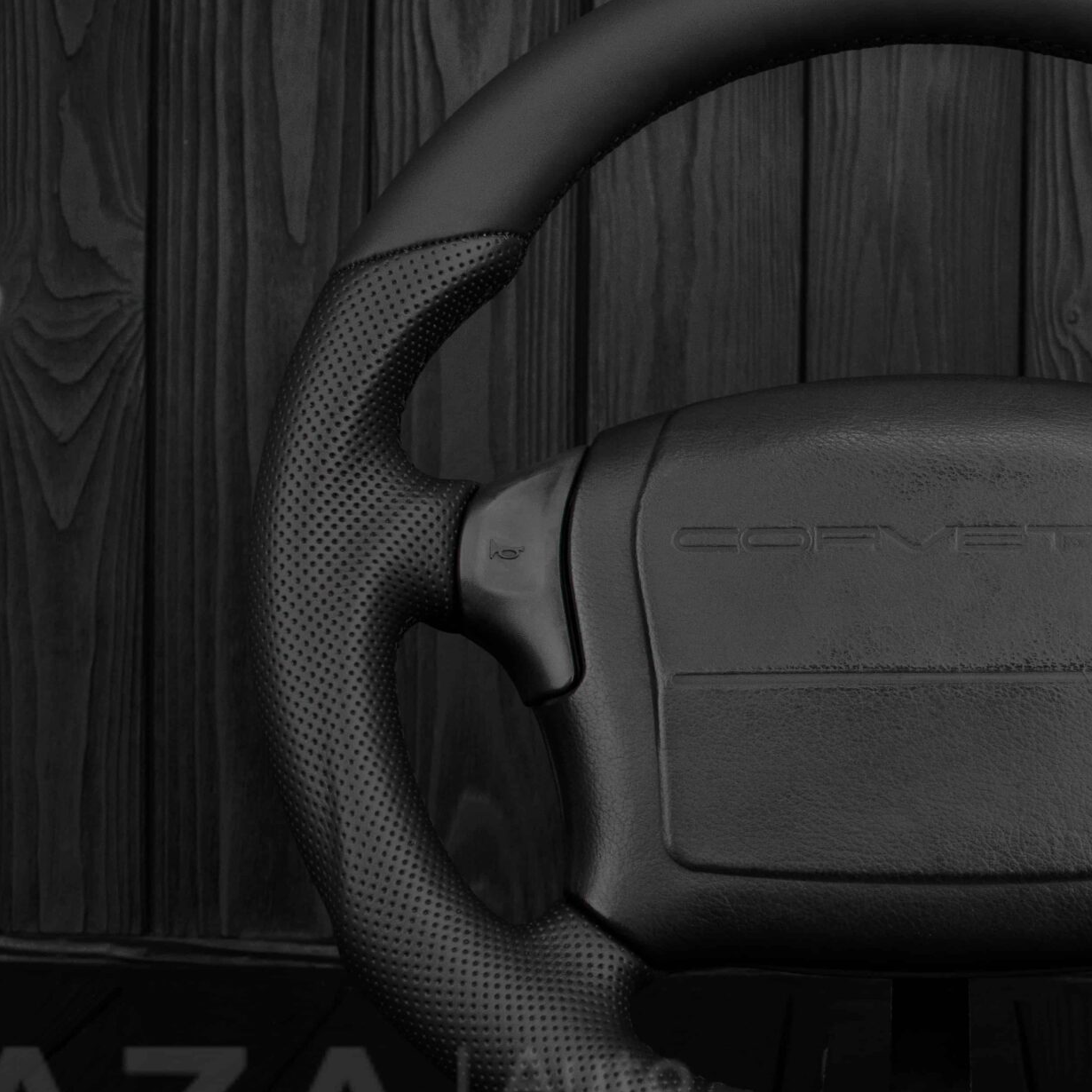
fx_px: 3315
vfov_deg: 18.7
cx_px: 944
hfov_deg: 18.5
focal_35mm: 93
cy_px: 615
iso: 500
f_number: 6.3
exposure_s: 1/125
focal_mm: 35
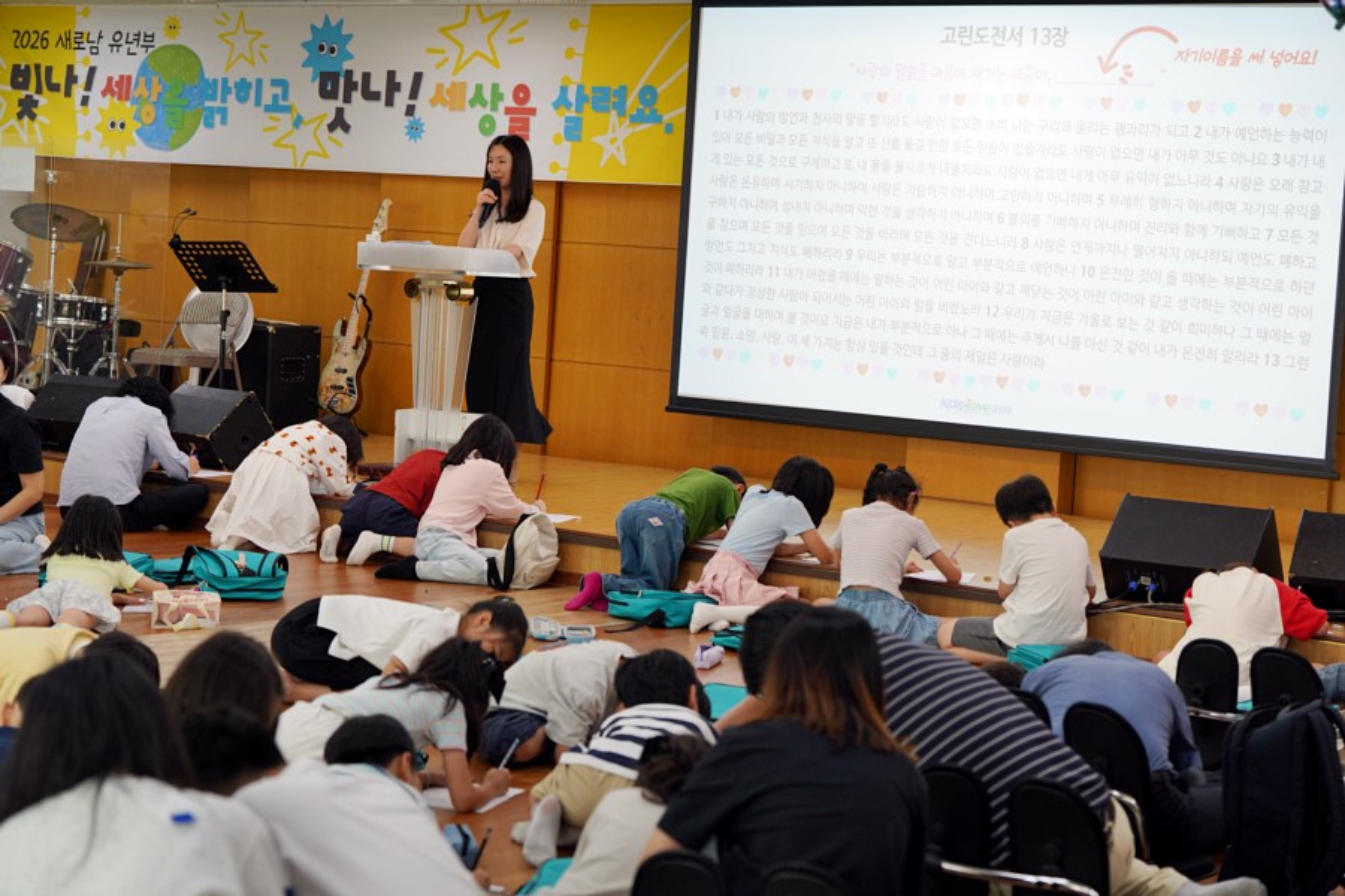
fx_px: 2615
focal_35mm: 70
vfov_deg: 19.5
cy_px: 448
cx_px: 672
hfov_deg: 28.8
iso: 320
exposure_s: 1/80
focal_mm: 70
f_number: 4
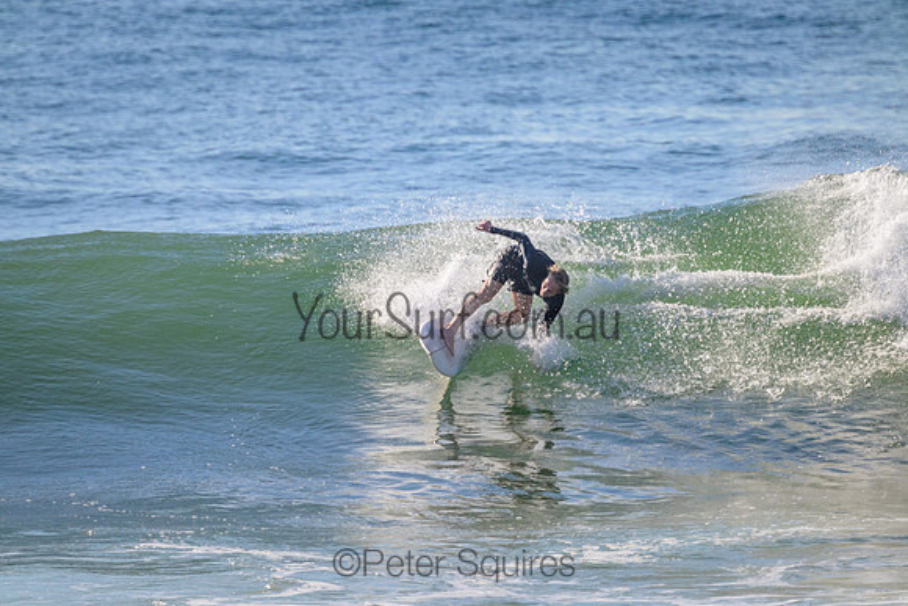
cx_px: 454
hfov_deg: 2.6
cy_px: 303
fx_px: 20182
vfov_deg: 1.7
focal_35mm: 800
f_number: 11
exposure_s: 1/2000
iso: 1000
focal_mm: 800
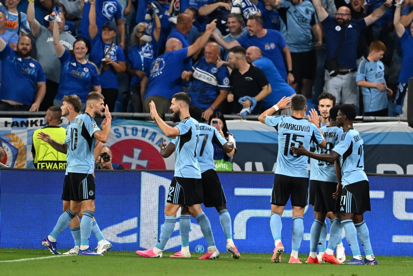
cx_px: 206
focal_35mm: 400
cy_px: 138
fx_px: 4591
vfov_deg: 3.4
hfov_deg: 5.2
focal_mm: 400
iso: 3200
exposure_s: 1/2000
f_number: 2.8
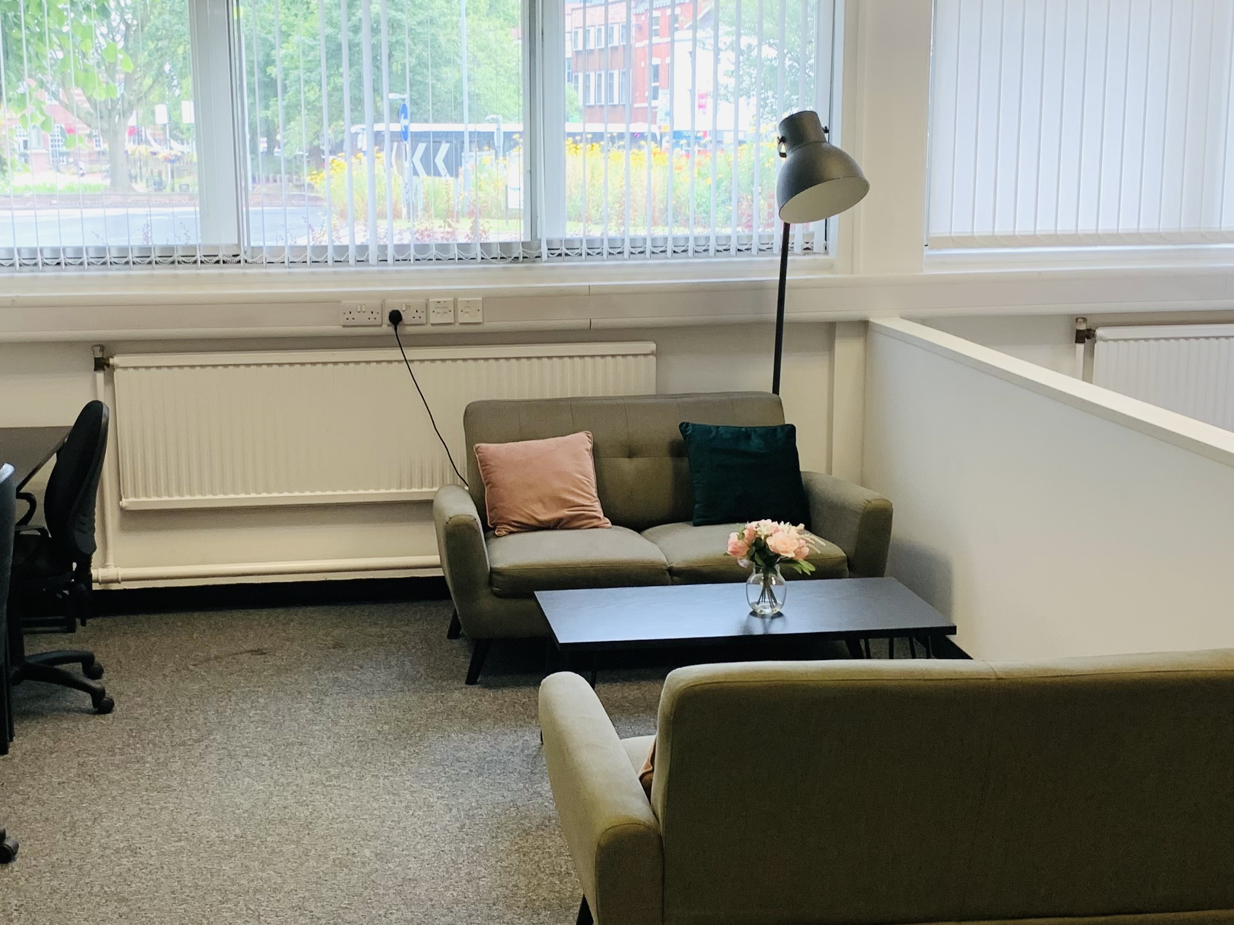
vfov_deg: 30.9
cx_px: 483
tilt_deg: -11.8
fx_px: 1676
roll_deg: +1.0
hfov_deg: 40.2
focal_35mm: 47
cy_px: 436
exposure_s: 1/50
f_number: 1.8
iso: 64
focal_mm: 4.25
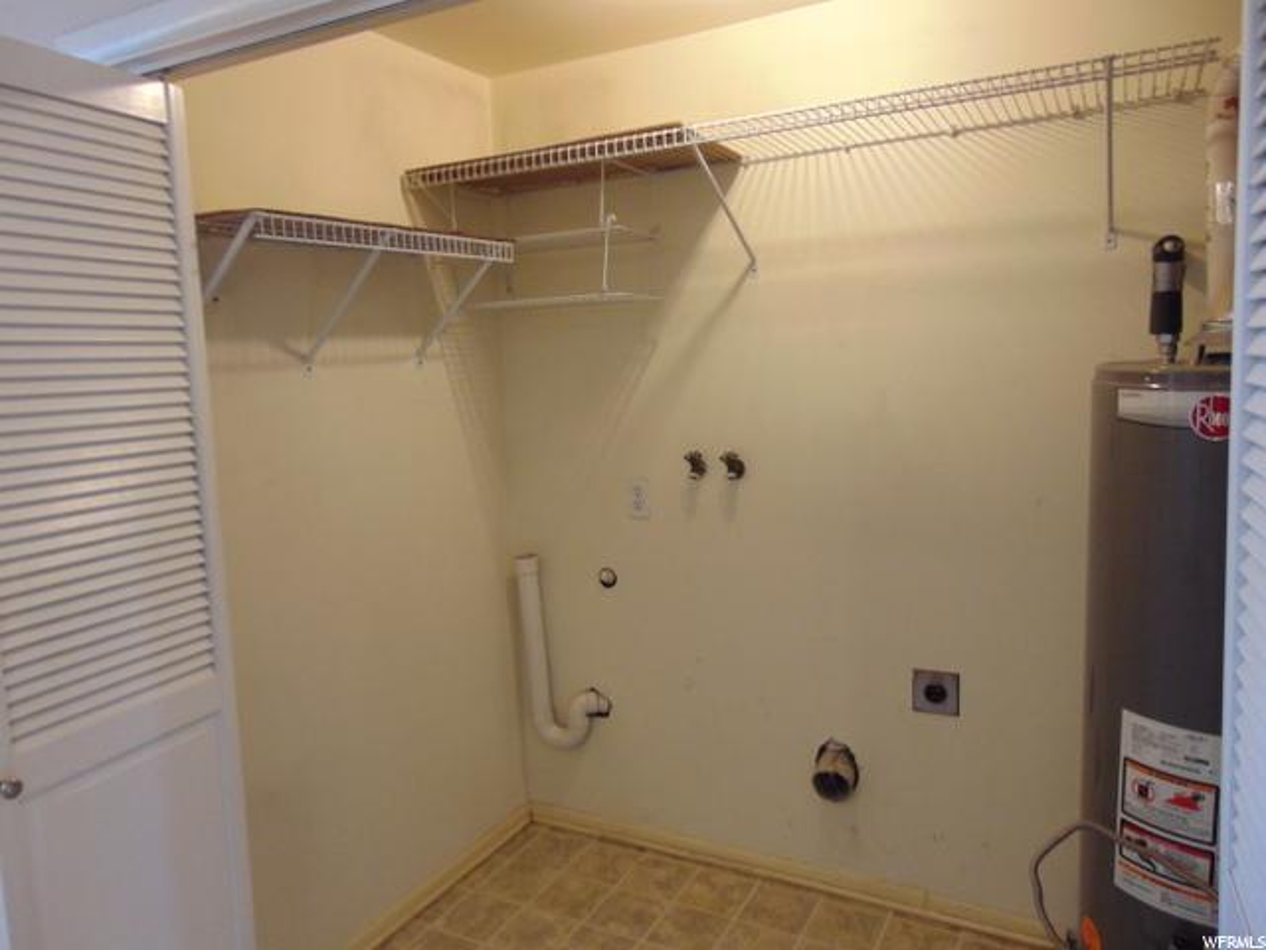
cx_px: 633
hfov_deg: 69.4
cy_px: 475
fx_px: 914
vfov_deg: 54.9
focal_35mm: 25
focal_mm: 4.5
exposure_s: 1/30
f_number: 3
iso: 160
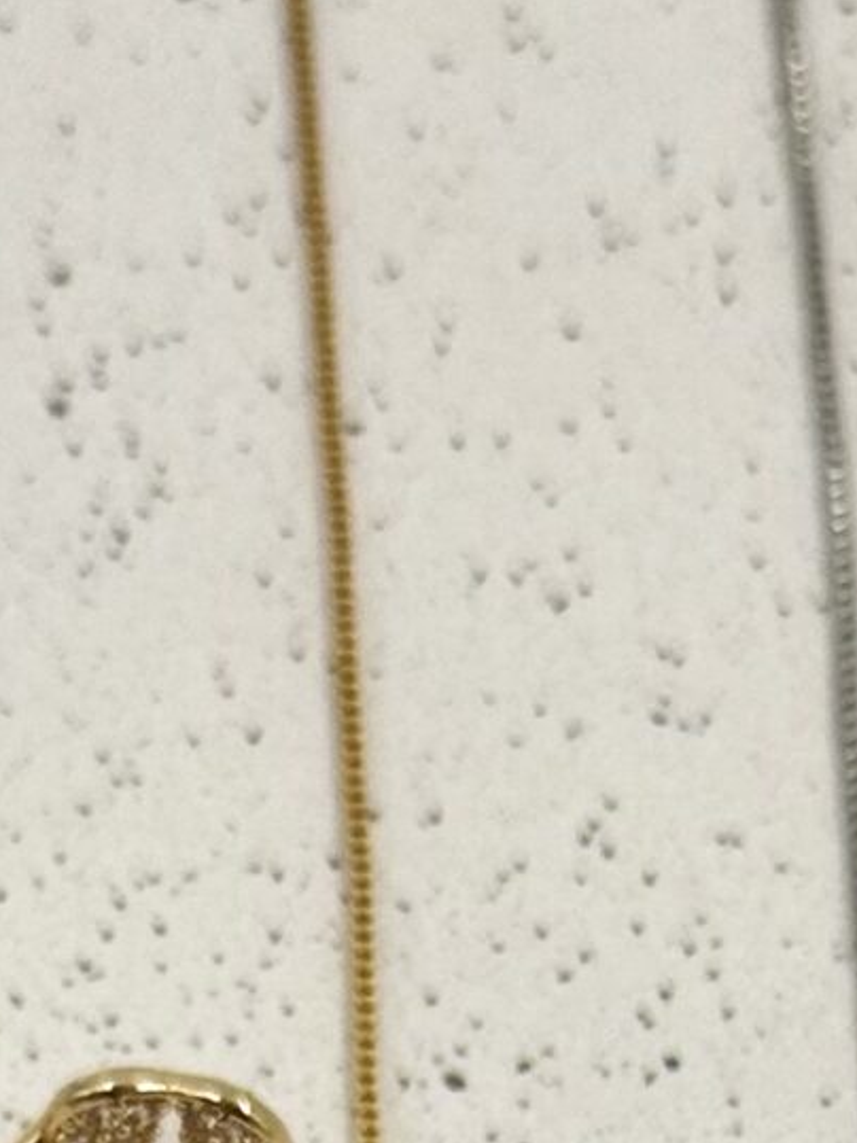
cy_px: 2333
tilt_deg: -56.5
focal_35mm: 228
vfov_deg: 8.2
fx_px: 7529
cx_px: 672
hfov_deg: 6.5
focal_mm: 6.76
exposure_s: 1/1238
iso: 64
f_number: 1.78
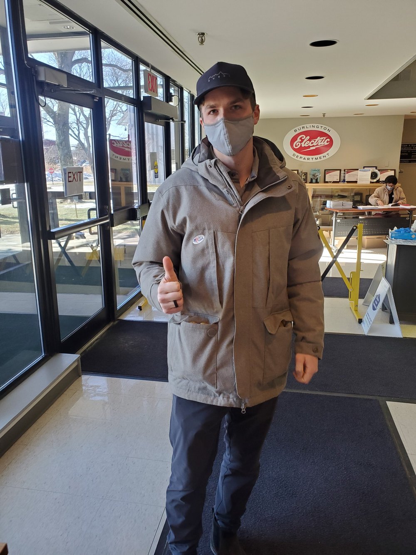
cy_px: 278
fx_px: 417
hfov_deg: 53.1
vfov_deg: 67.3
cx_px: 208
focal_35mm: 26
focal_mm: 4.3
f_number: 2.4
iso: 200
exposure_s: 1/59
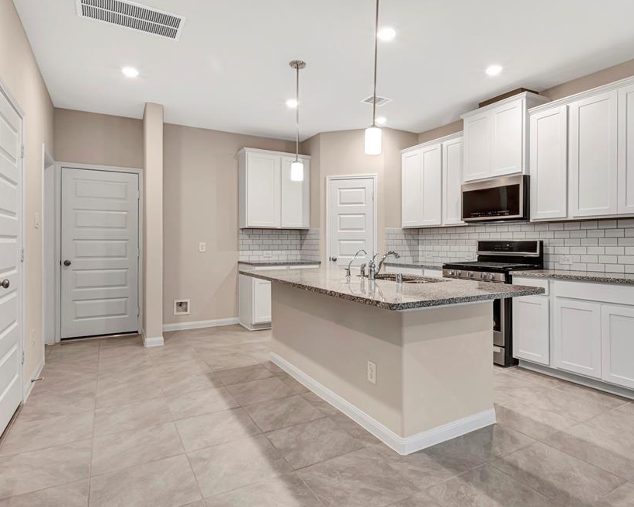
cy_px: 245
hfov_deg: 79.5
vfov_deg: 67.3
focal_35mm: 20
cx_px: 327
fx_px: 381
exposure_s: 1/13
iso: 200
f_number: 8
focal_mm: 11.5
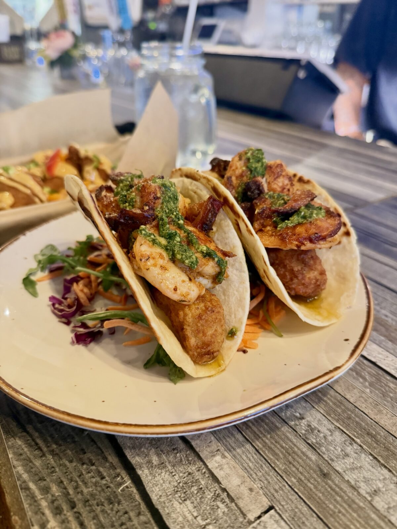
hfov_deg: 56.8
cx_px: 198
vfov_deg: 71.6
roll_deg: -1.3
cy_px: 264
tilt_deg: -29.5
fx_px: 367
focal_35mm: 24
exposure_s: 1/40
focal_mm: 6.76
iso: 800
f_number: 1.78
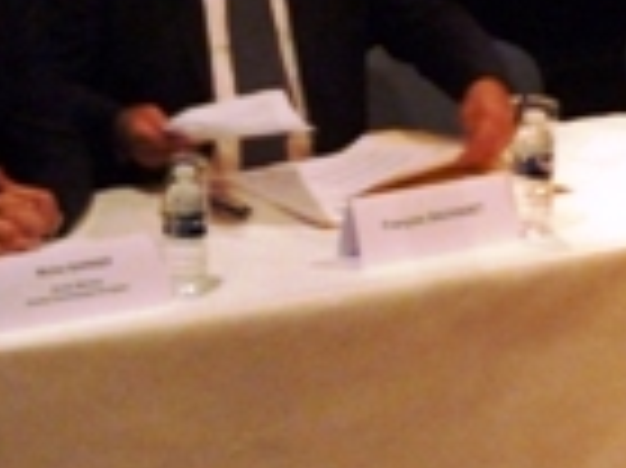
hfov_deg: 8.8
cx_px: 23
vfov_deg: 6.6
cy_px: -243
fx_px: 4029
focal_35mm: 223
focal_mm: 12.3
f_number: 4.6
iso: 800
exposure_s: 1/10
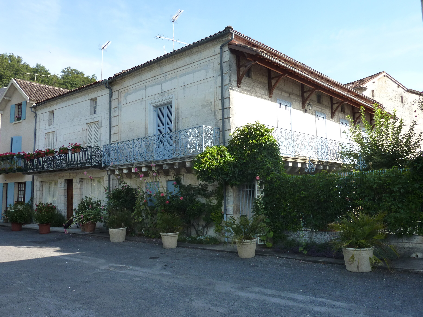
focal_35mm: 29
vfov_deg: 48.2
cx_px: 212
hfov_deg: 61.7
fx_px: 354
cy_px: 158
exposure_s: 1/250
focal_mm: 4.7
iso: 125
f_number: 4
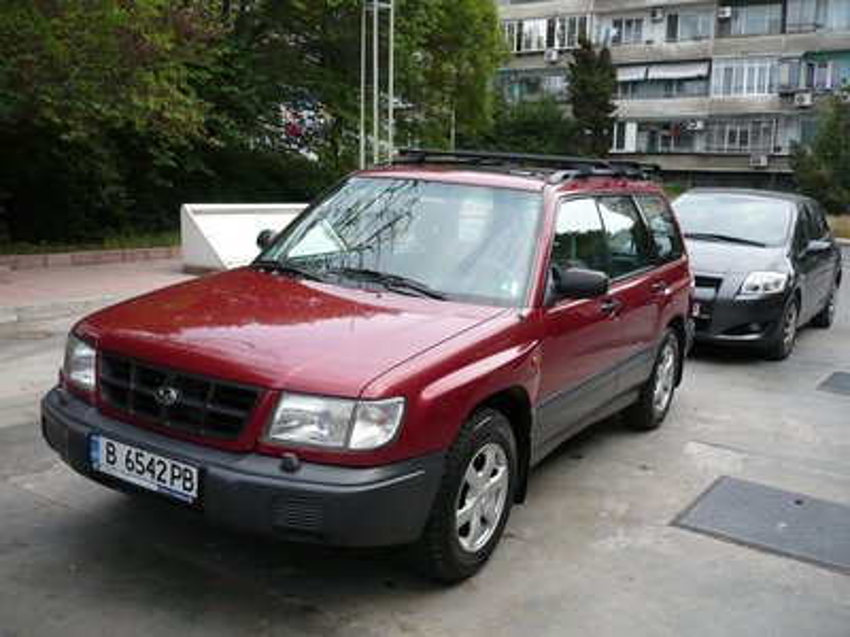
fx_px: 859
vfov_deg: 40.7
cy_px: 318
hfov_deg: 52.6
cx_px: 425
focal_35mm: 35
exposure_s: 1/500
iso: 100
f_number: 2.8
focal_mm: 5.8
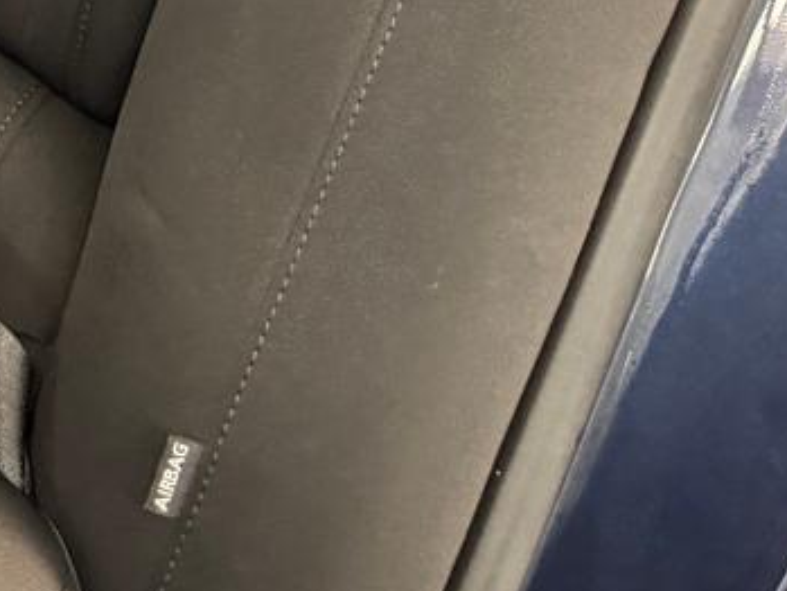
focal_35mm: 88
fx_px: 2001
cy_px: -440
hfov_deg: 19.3
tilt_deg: -33.8
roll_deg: -0.4
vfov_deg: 14.9
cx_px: -410
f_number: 1.78
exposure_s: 1/30
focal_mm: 6.76
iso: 1000
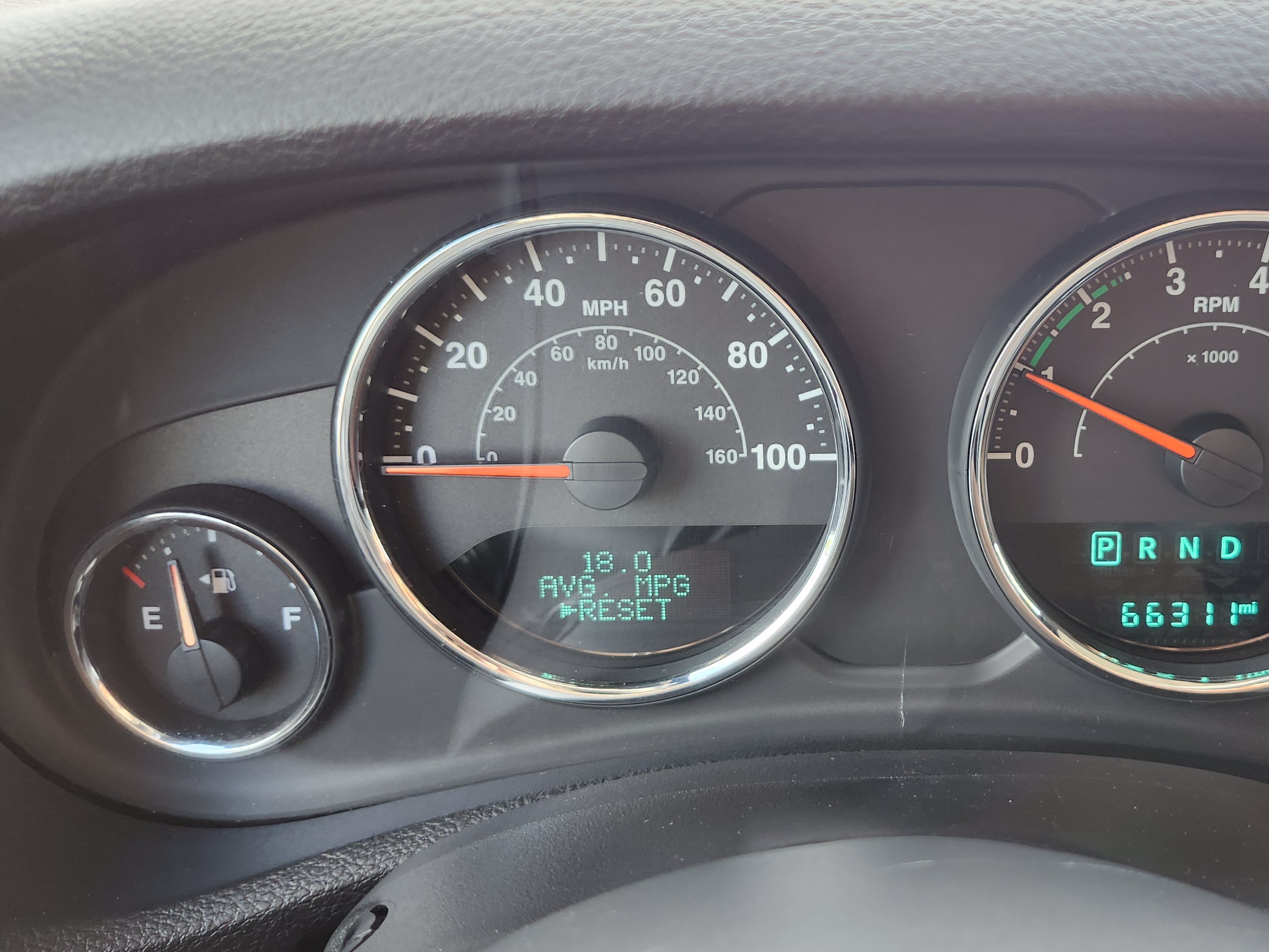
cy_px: 453
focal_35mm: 33
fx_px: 1210
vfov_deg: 42.9
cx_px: 878
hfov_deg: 53.9
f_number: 1.8
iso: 200
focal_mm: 5.54
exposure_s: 1/120
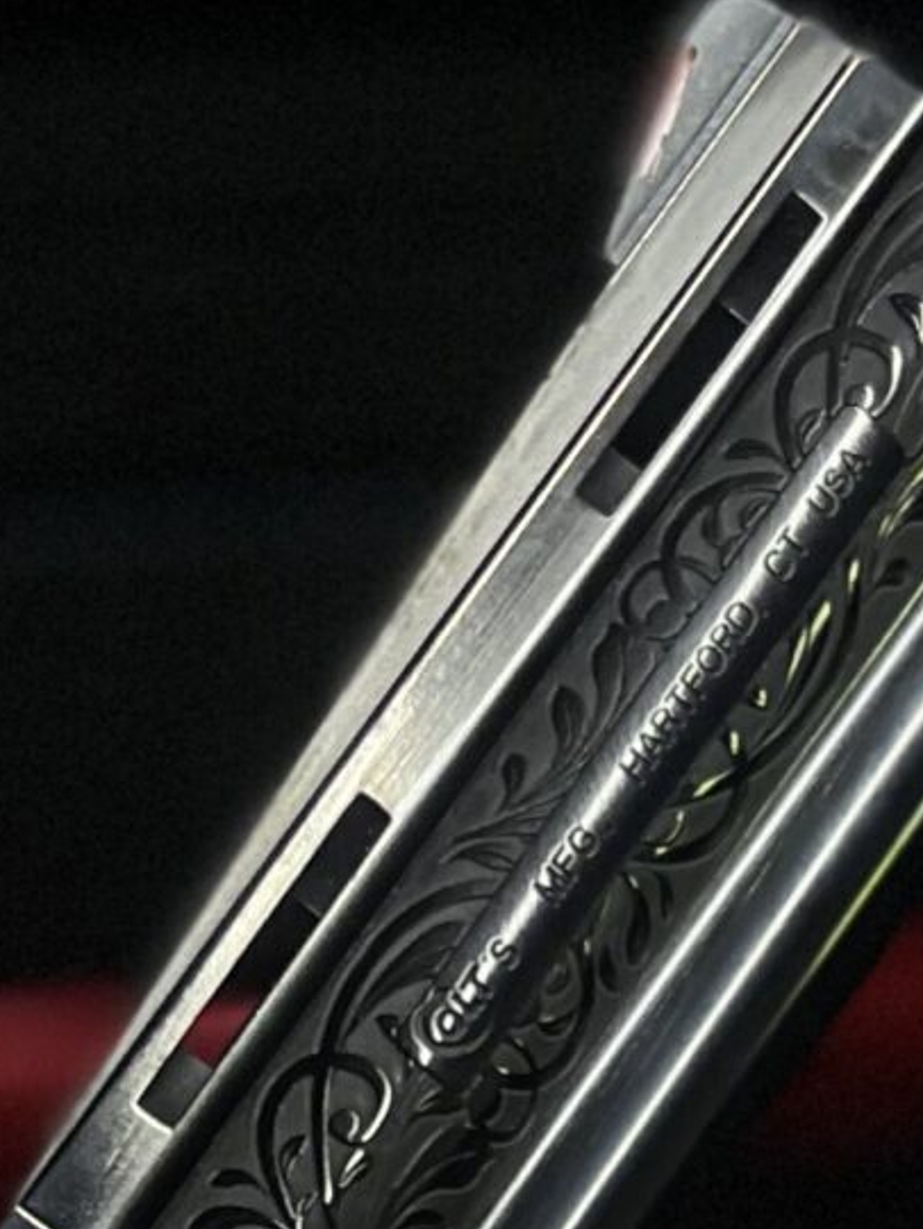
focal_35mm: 123
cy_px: 2199
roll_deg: +0.2
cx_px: 693
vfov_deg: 14.2
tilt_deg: -27.7
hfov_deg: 12.0
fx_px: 4371
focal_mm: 5.1
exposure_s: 1/60
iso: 250
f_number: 1.6
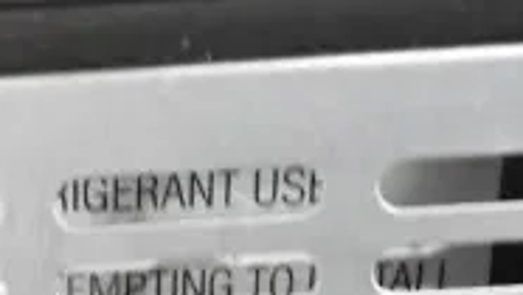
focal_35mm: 129
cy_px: 437
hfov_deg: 15.9
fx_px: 1787
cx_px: -121
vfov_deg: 9.2
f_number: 4
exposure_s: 1/40
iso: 2800
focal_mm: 25
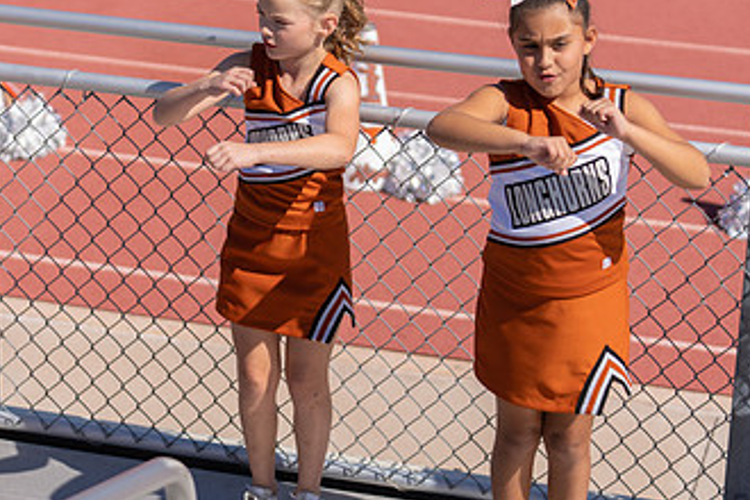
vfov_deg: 11.1
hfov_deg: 16.6
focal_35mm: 123
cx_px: 293
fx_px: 2562
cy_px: 212
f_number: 2.8
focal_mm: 70
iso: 100
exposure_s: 1/2000
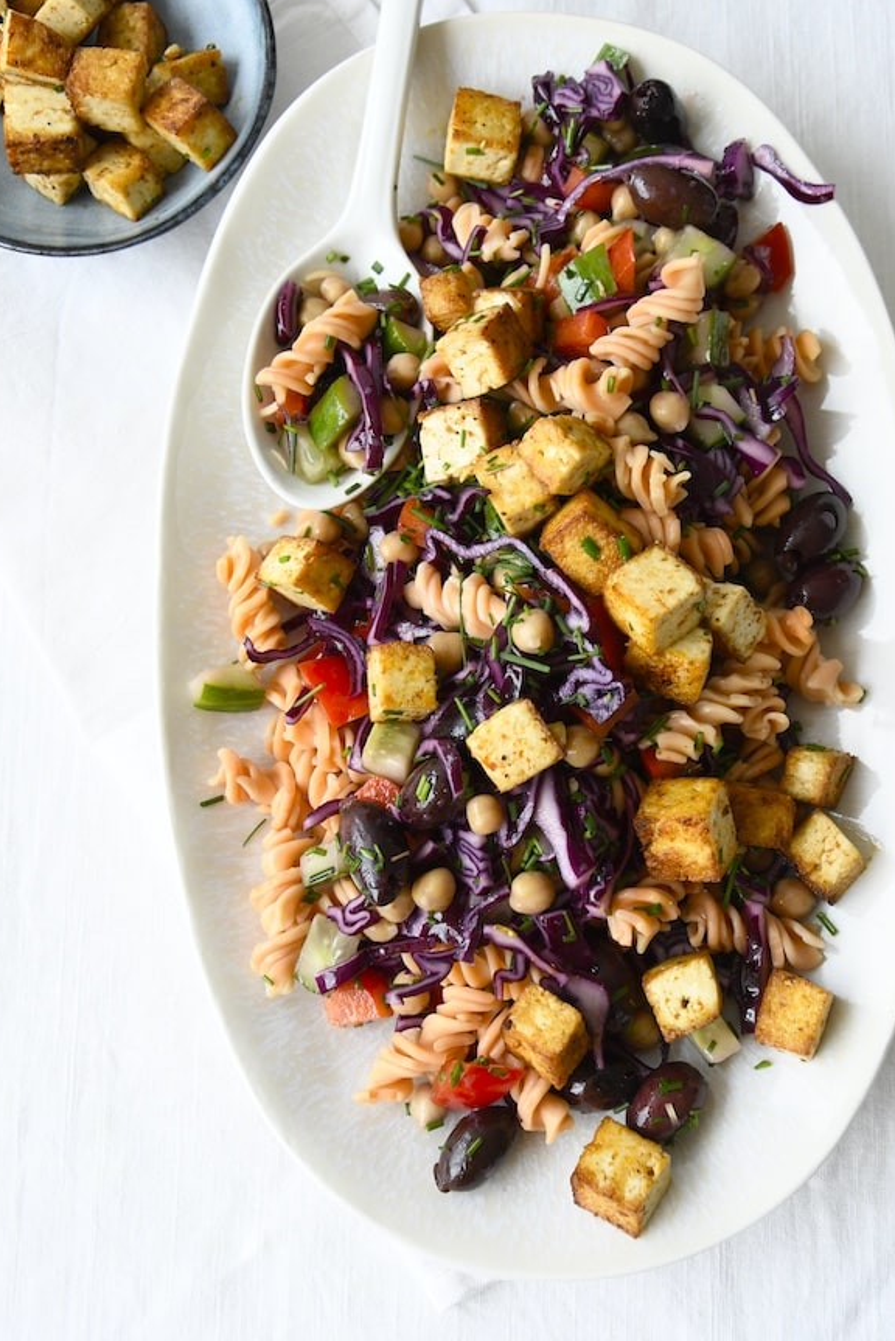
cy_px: 640
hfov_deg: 29.9
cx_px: 472
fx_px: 1677
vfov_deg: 43.6
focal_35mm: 45
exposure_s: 1/90
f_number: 8
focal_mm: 25
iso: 200
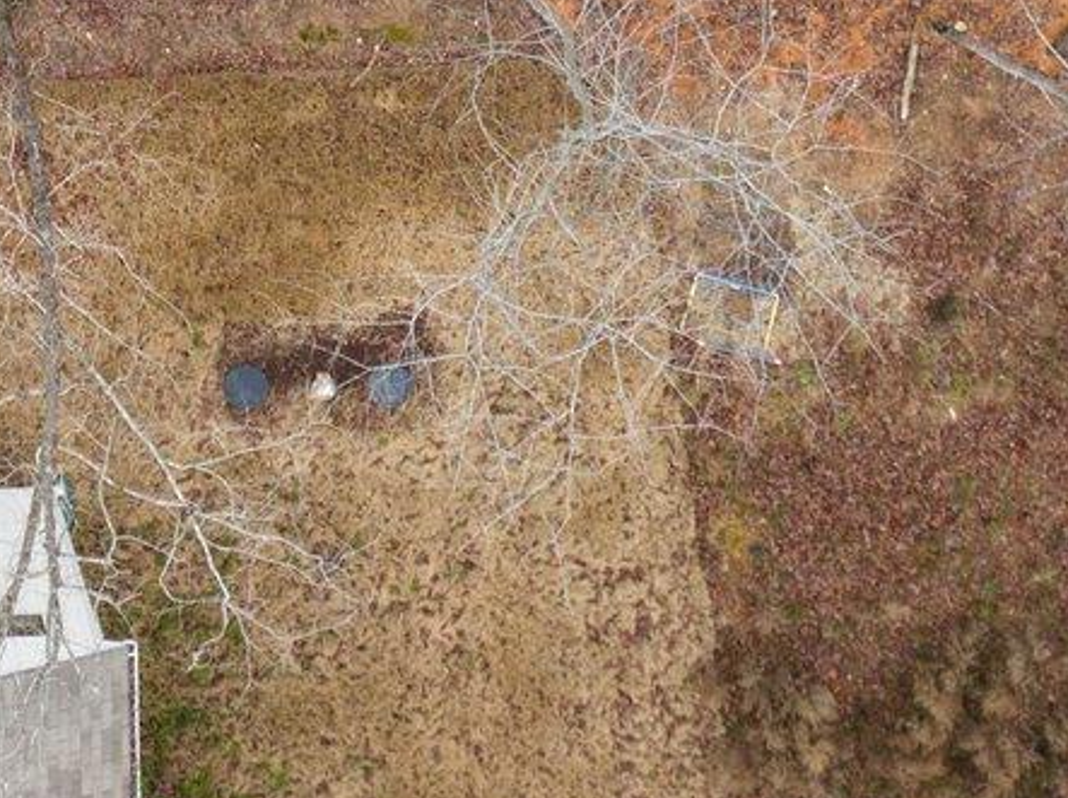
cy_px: -799
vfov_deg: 11.9
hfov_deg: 16.8
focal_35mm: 111
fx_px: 3420
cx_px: -280
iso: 100
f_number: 2.8
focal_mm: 12.29
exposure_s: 1/160
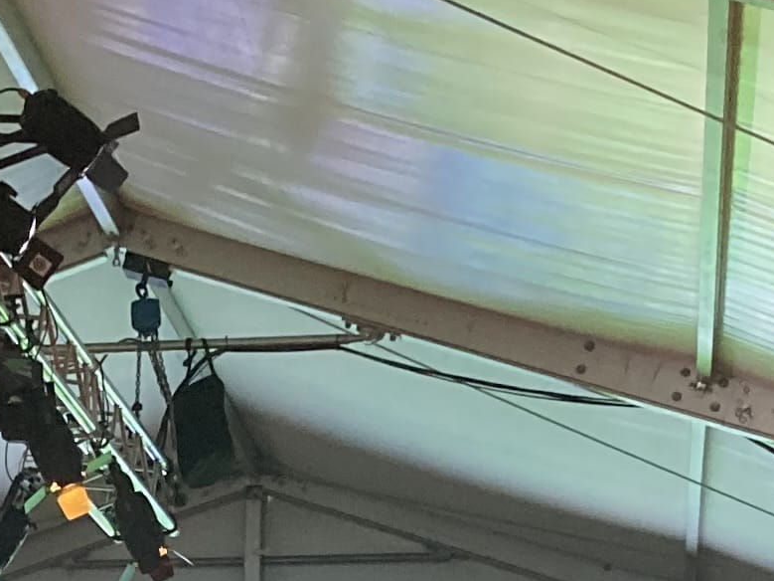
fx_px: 3242
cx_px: -183
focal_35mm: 145
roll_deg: -0.1
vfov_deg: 9.2
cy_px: 1371
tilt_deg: -1.6
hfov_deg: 13.2
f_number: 1.8
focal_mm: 3.99
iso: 250
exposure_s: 1/57
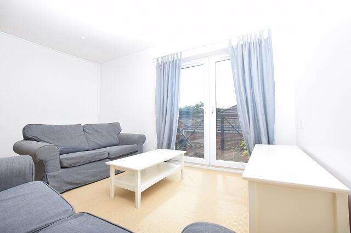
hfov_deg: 100.4
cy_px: 116
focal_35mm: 15
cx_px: 176
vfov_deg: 77.3
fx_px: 146
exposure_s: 1/200
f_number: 7.1
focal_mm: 10
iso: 400
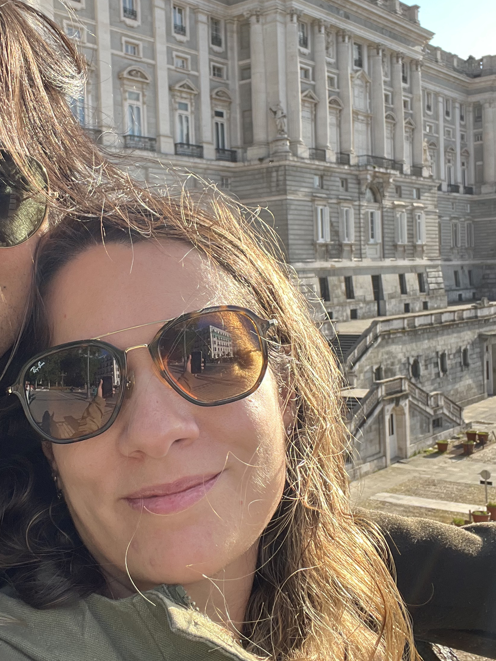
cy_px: 286
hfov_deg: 34.1
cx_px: 169
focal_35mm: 42
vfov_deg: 44.7
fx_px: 802
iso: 32
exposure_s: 1/206
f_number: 2.2
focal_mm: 2.71
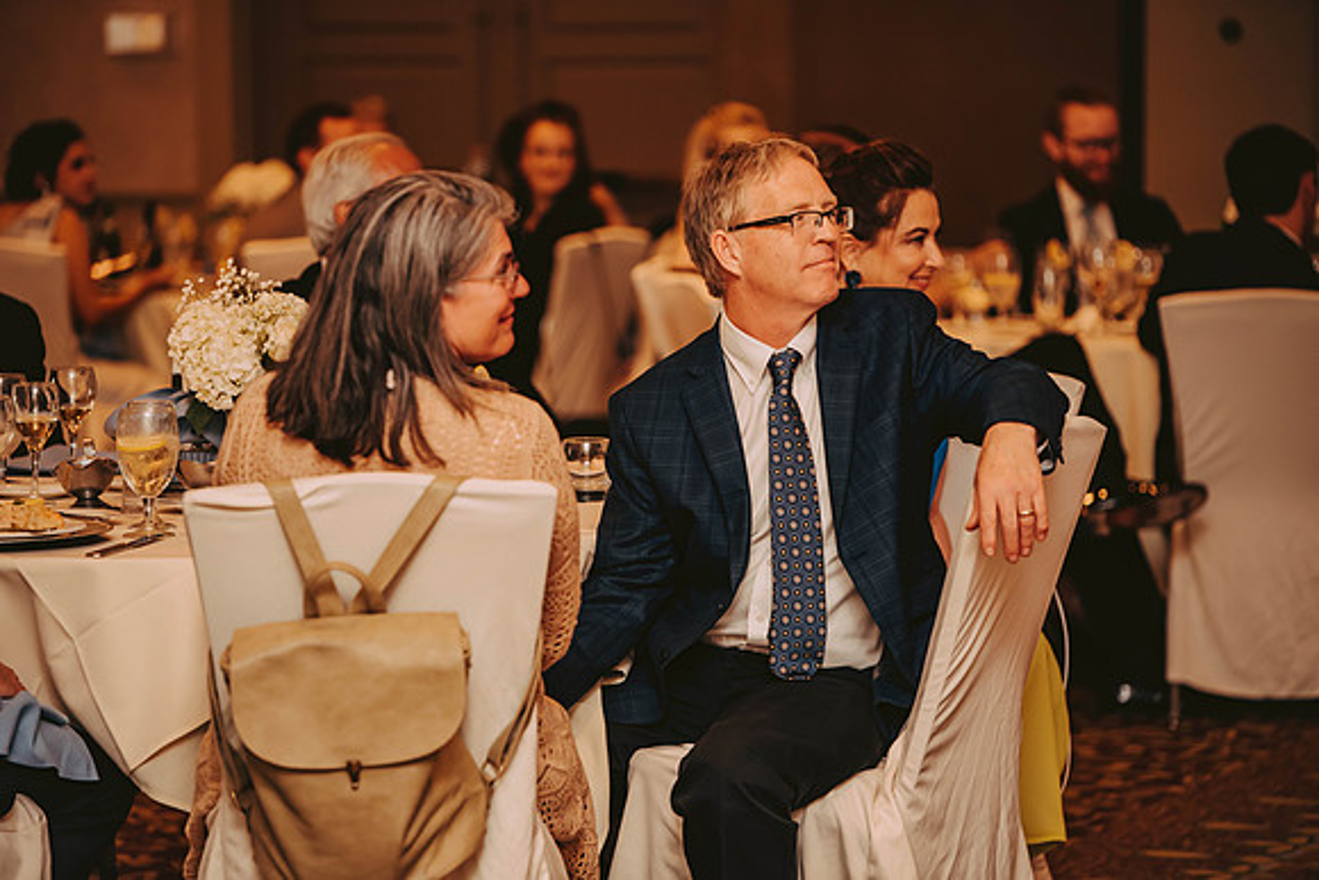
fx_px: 5497
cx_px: 660
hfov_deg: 13.7
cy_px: 440
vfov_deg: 9.2
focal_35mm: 150
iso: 800
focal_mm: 150
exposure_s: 1/60
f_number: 2.8
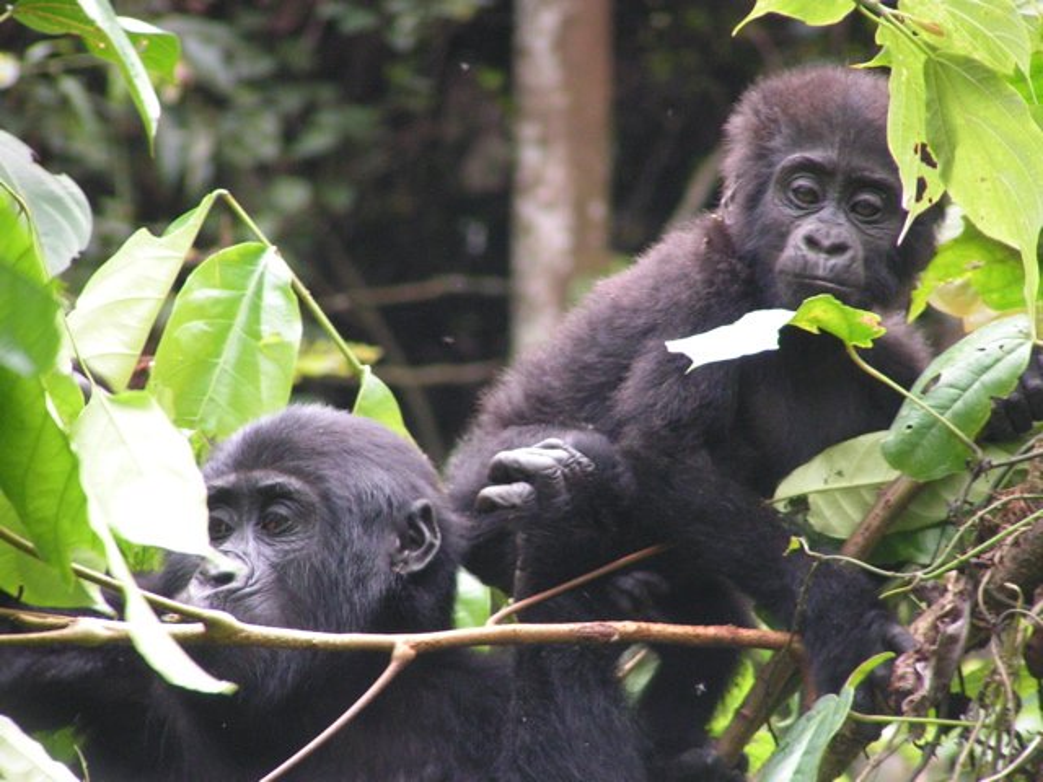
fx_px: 11450
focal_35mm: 380
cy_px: 391
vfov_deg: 3.9
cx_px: 522
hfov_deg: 5.2
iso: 200
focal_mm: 58
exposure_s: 1/160
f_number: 3.5
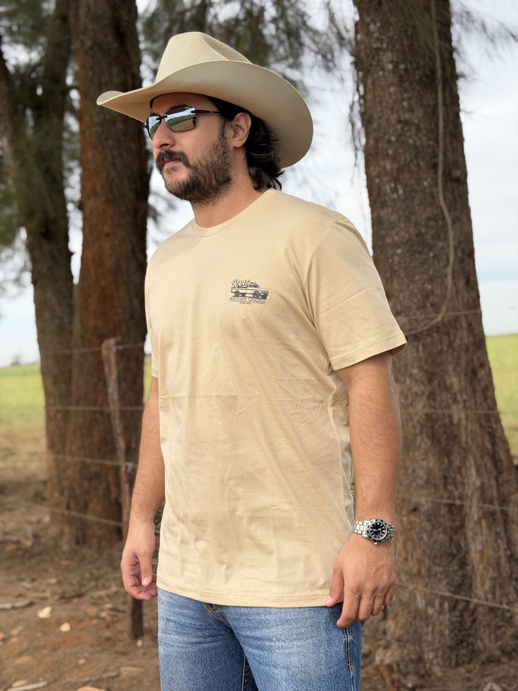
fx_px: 958
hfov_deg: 30.3
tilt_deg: -0.8
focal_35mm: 48
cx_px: 259
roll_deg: +3.5
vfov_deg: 39.7
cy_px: 346
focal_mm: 6.76
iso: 64
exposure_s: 1/2494
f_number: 1.78
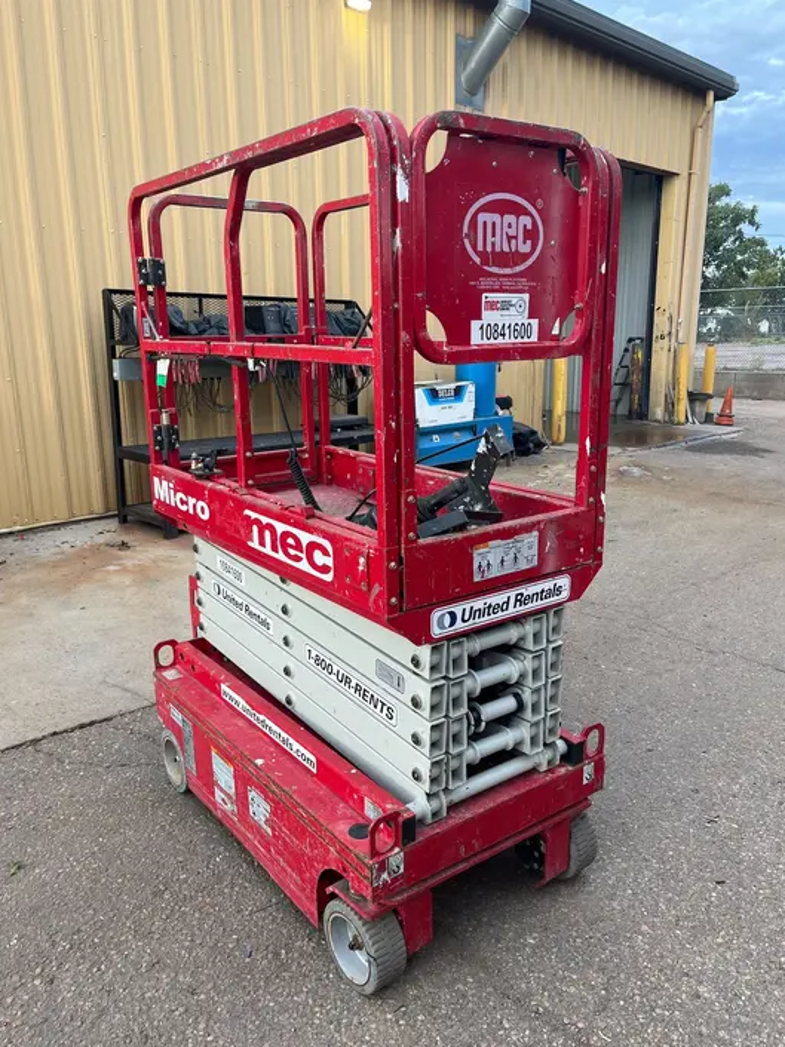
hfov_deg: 51.3
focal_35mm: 27
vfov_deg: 65.3
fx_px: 817
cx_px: 396
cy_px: 541
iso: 40
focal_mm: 5.1
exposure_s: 1/185
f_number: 1.6
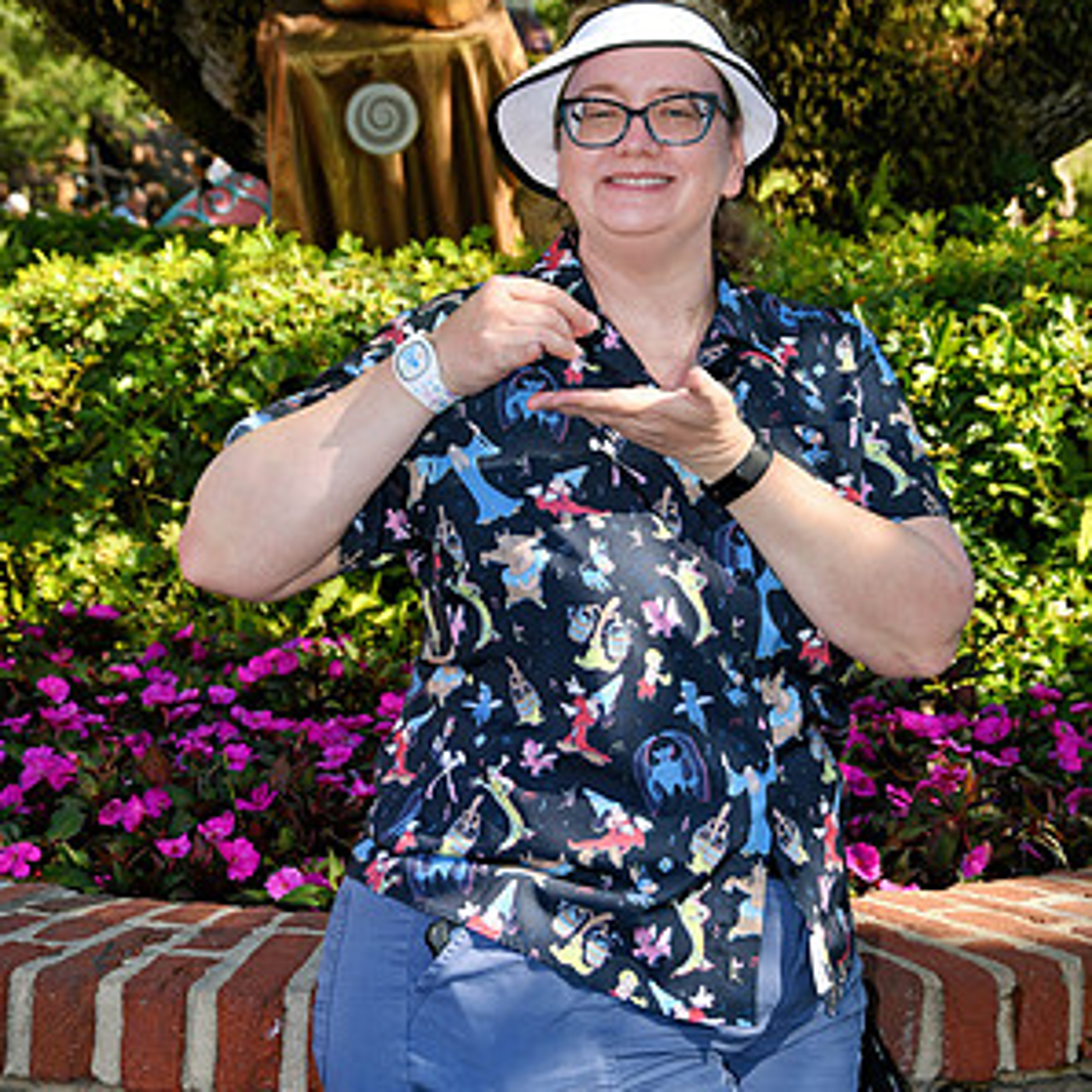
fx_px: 3069
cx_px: 546
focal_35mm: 86
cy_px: 363
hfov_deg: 20.2
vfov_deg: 20.1
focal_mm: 45
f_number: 5.6
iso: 100
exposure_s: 1/125
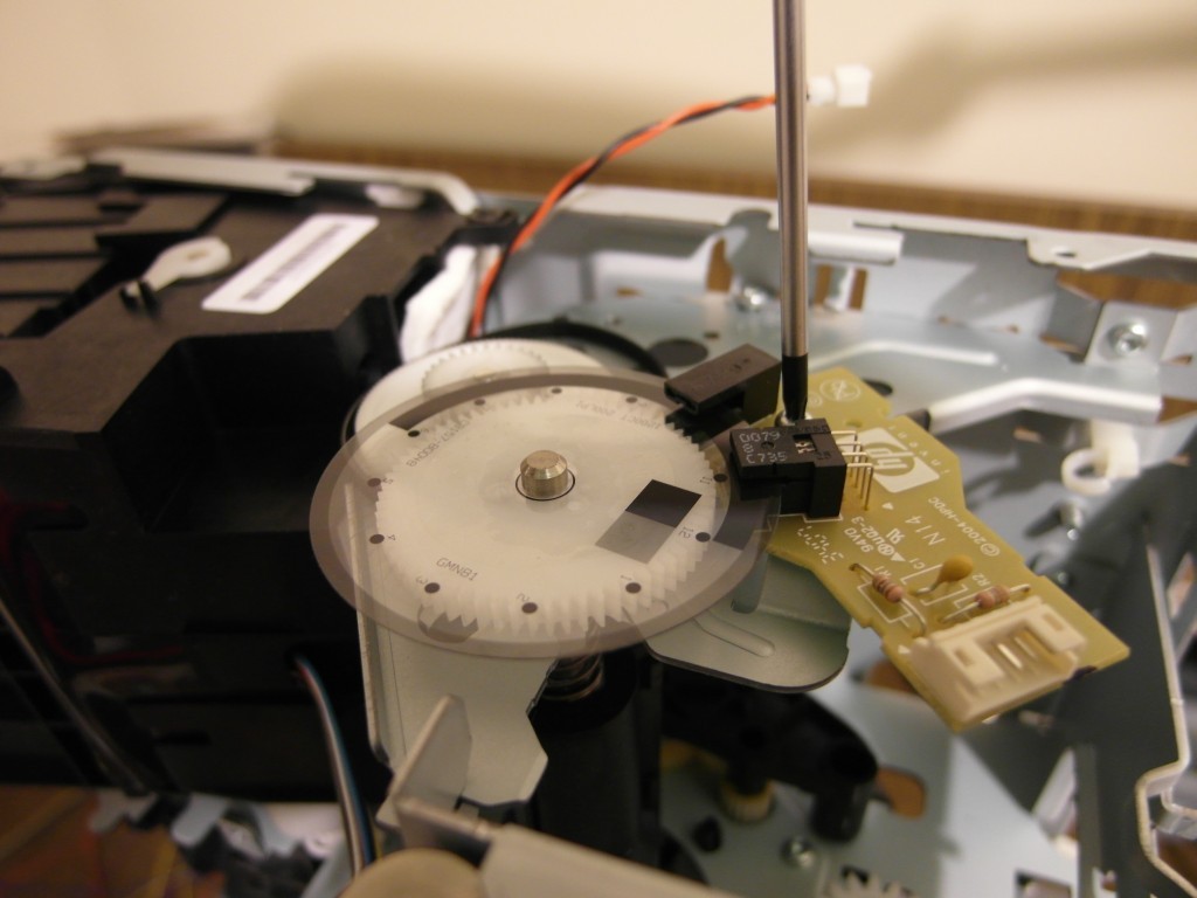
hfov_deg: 71.6
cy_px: 449
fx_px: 830
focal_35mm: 24
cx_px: 598
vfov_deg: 56.8
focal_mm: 5.2
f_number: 2.1
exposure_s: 1/15
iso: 200
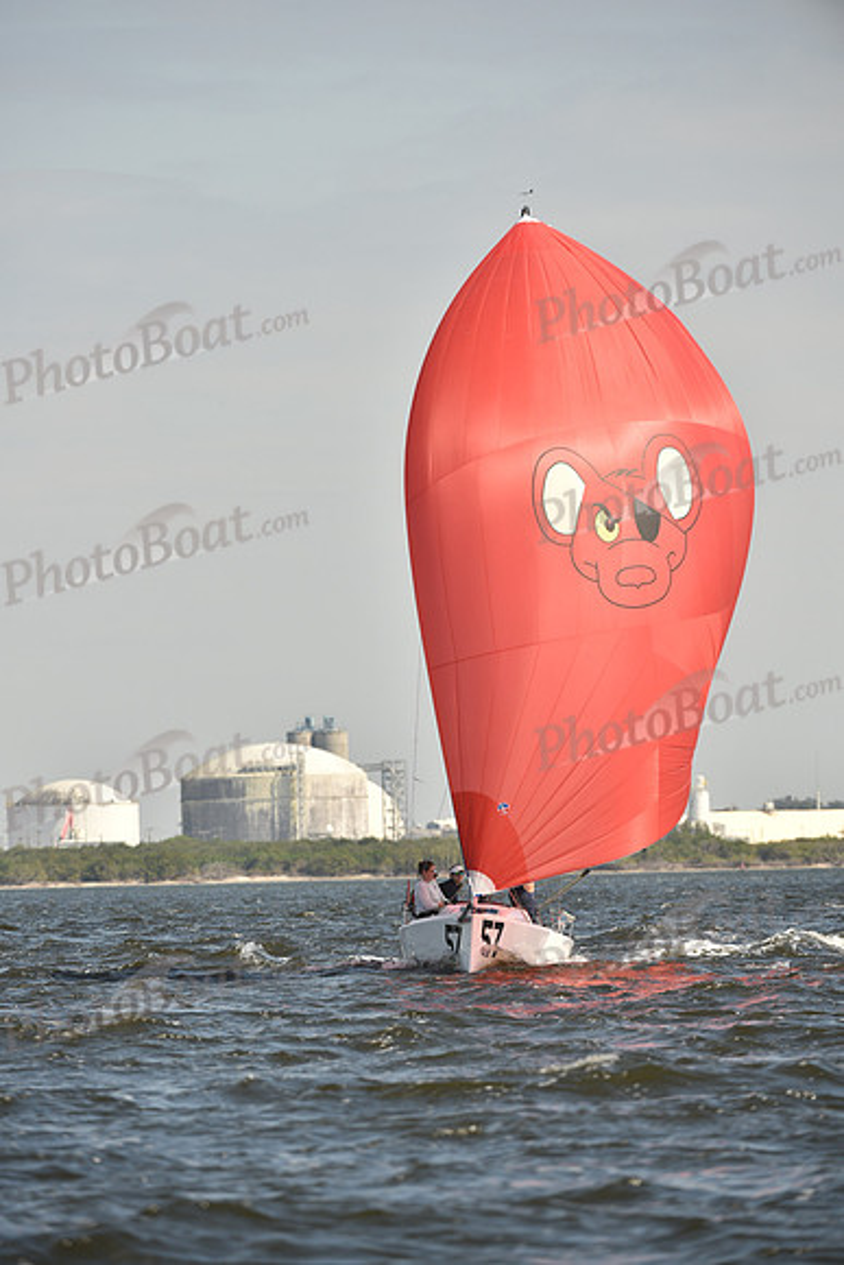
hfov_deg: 4.6
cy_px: 632
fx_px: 10543
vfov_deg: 6.9
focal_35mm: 300
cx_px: 422
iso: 250
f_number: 6.3
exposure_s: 1/1250
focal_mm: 300
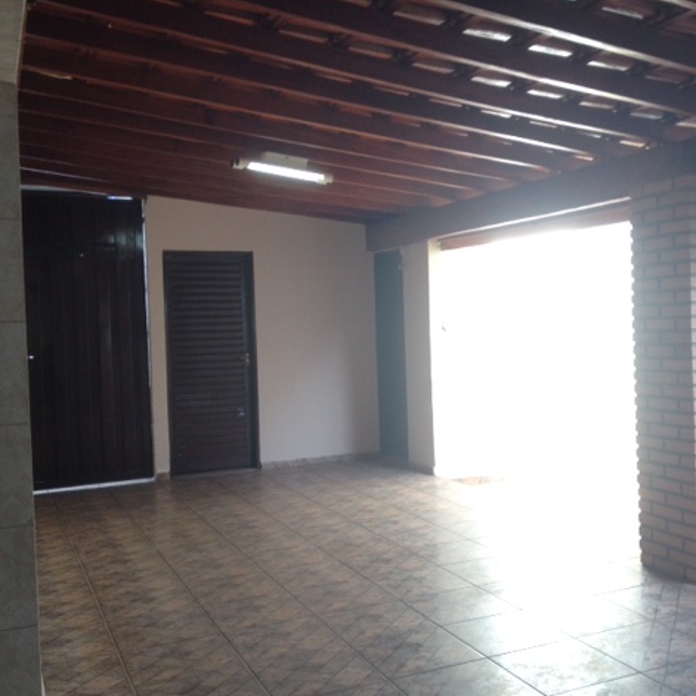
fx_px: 955
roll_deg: +1.5
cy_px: 346
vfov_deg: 40.0
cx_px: 454
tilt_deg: -4.3
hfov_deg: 39.6
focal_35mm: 42
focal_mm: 4.28
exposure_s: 1/120
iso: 80
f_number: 2.4
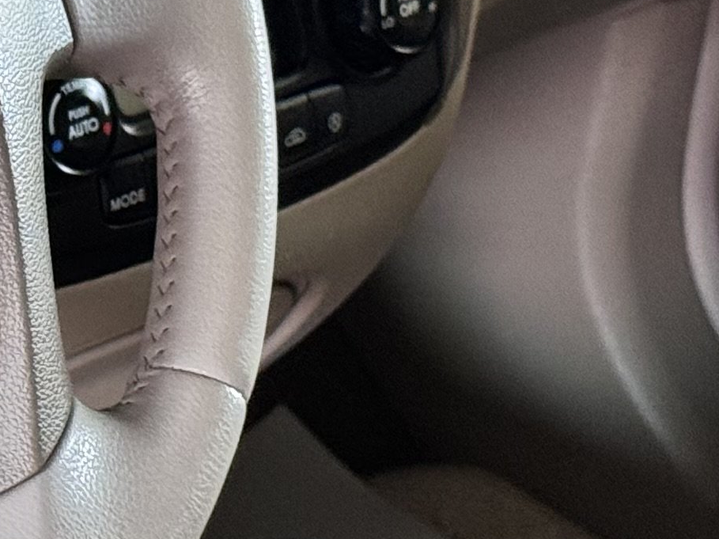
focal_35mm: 213
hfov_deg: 9.1
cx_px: -281
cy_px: 362
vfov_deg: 7.0
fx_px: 4422
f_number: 1.78
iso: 400
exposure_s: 1/40
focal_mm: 6.76
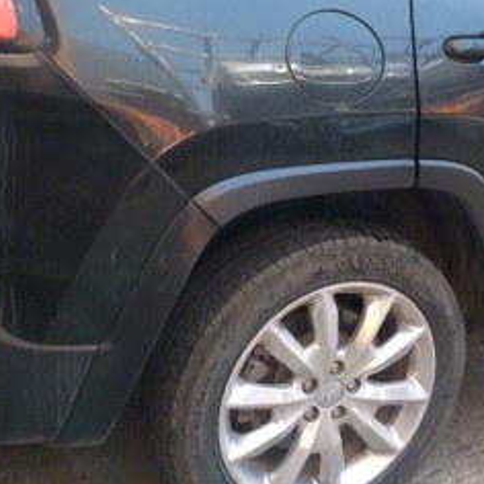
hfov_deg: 27.9
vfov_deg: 28.0
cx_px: 404
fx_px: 949
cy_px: 94
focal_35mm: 60
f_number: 4.5
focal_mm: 4.5
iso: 500
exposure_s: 1/125
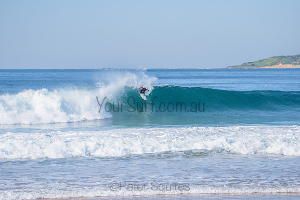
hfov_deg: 10.2
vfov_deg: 6.8
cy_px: 100
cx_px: 150
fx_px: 1675
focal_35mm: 201
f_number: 5.6
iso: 250
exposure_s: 1/2500
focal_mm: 200
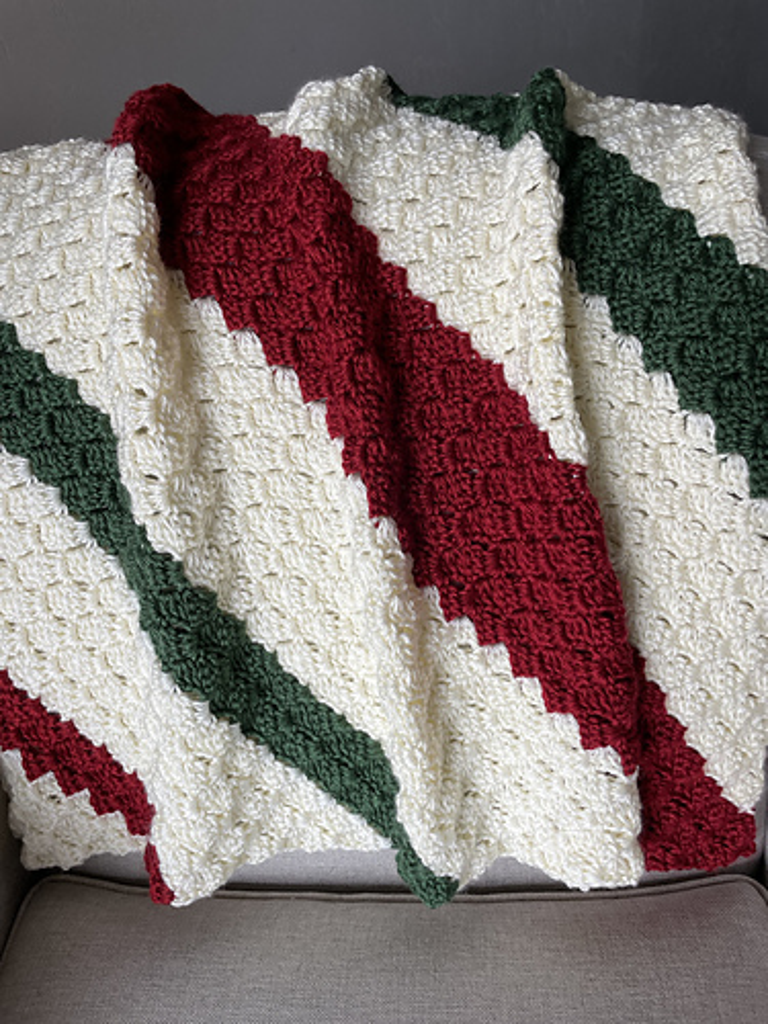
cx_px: 384
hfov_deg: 53.1
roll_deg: +8.3
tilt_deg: -36.9
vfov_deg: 67.3
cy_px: 512
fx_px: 769
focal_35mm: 26
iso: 100
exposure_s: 1/121
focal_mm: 4.2
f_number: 1.6
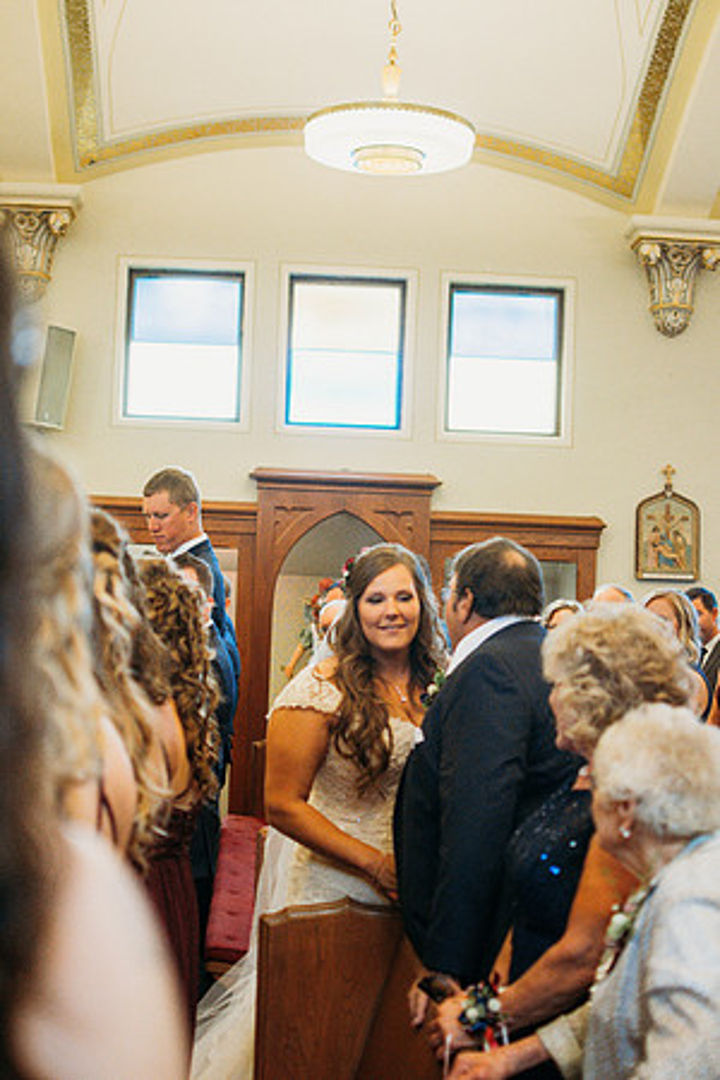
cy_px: 540
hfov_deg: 25.8
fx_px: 1575
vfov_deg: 37.9
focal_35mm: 52
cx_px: 360
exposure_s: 1/640
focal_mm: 35
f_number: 1.8
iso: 500
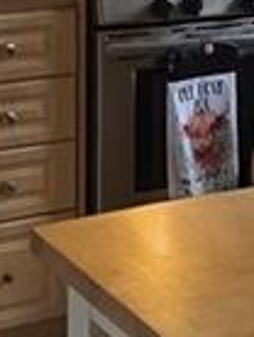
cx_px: 320
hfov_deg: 11.4
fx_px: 1248
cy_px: 63
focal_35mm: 128
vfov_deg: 15.3
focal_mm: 6.3
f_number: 1.7
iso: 200
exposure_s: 1/120
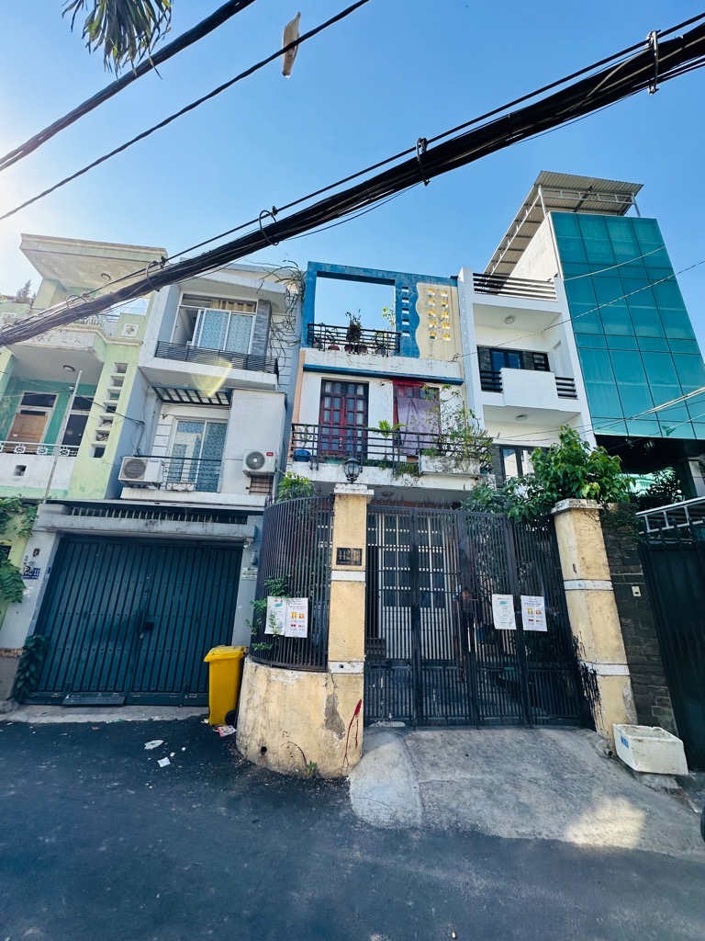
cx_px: 352
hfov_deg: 85.7
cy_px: 470
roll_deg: -3.1
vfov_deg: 102.1
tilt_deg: +20.5
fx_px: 380
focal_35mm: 14
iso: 40
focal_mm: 2.22
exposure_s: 1/682
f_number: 2.2
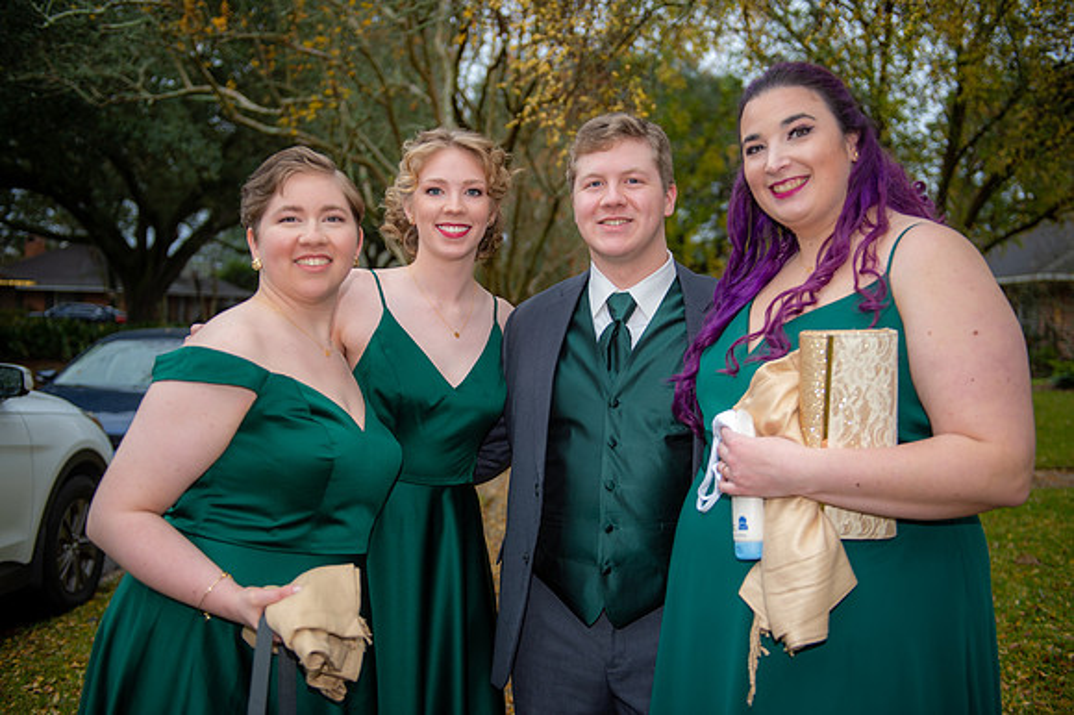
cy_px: 358
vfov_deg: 35.0
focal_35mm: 38
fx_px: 1133
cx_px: 537
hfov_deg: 50.7
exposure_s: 1/500
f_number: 2.8
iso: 320
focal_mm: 38
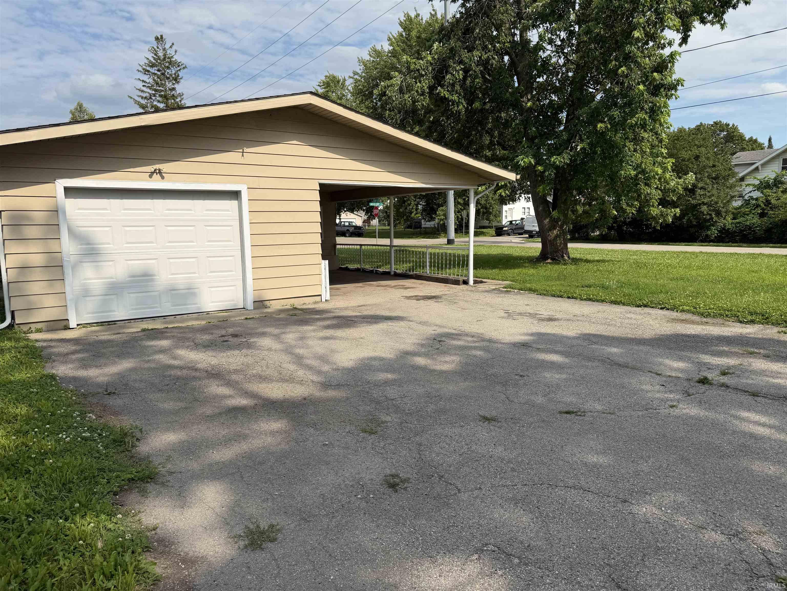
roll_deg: +0.1
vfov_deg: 56.8
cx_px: 394
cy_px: 296
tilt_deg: -7.9
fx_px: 546
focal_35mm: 24
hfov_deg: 71.6
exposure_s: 1/6173
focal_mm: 6.76
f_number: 1.78
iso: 80
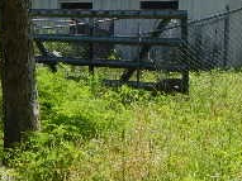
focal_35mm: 114
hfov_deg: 17.1
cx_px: 210
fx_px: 796
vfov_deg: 12.8
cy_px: -1
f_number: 3.3
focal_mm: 6.1
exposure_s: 1/800
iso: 125
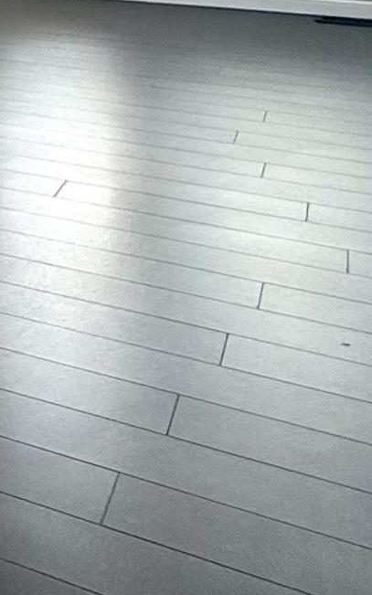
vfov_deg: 25.0
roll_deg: +0.9
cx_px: -417
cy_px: -201
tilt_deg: +0.8
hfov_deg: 14.6
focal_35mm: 70
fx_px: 1135
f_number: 2.2
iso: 64
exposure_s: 1/222
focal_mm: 2.22
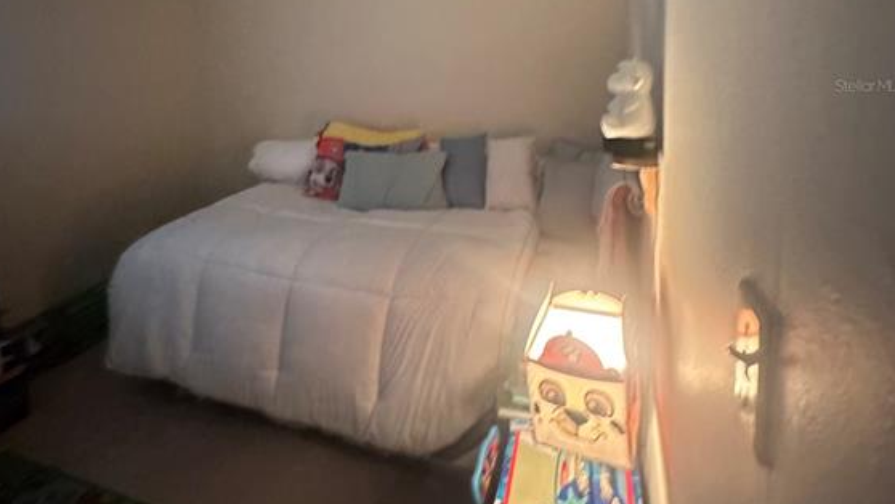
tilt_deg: -8.4
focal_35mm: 21
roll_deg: +2.6
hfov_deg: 83.8
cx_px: 446
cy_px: 85
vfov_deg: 49.7
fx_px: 498
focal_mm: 2.22
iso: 1000
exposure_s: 1/40
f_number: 2.2
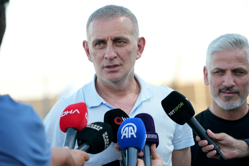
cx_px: 124
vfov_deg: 8.2
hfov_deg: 12.3
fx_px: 1155
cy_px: 83
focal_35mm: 167
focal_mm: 167
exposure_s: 1/320
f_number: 4
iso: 400
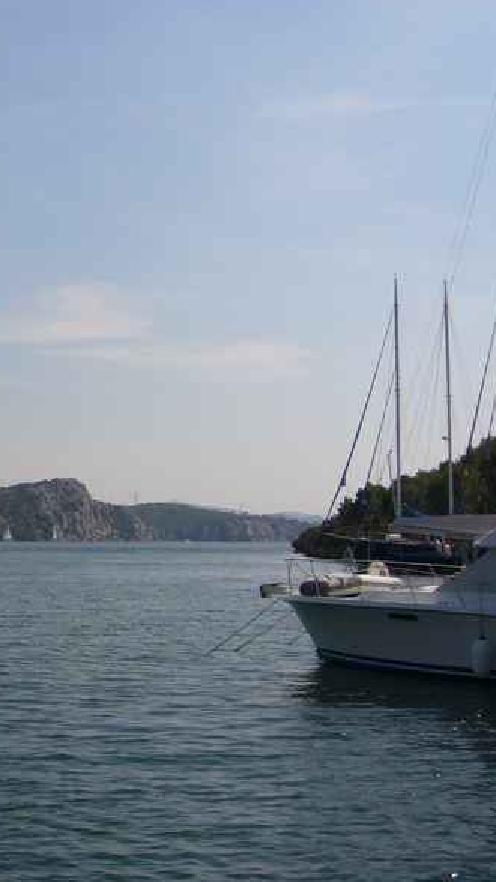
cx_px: -63
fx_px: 1216
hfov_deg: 21.7
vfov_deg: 39.9
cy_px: 436
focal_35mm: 52
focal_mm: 5.8
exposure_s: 1/800
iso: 80
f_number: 5.6
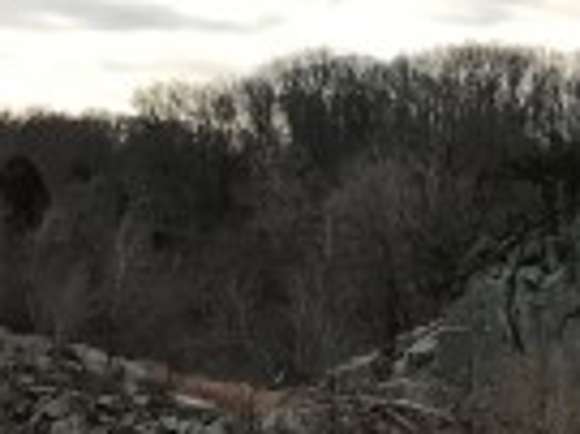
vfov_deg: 10.8
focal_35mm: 133
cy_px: 623
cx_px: 911
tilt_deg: -4.5
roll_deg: -0.8
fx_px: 2226
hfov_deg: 13.8
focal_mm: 3.99
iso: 20
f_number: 1.8
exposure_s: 1/833
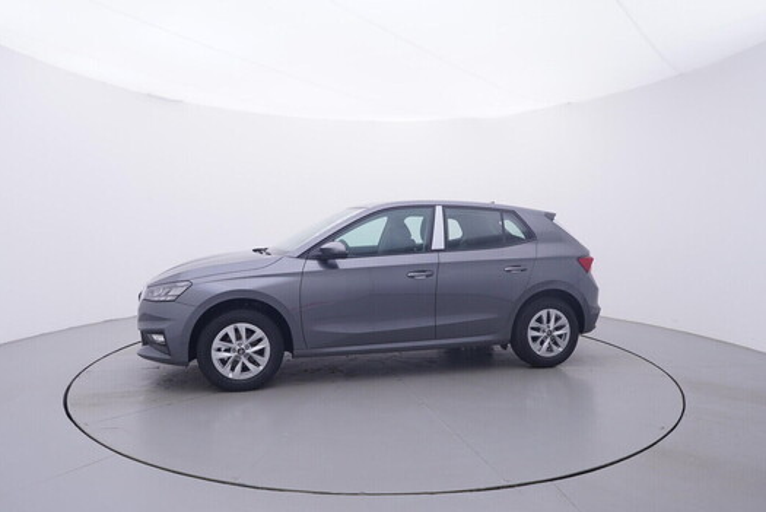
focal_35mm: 24
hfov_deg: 74.8
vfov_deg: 54.2
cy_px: 256
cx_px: 373
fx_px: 501
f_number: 5
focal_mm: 15
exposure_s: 1/80
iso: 200
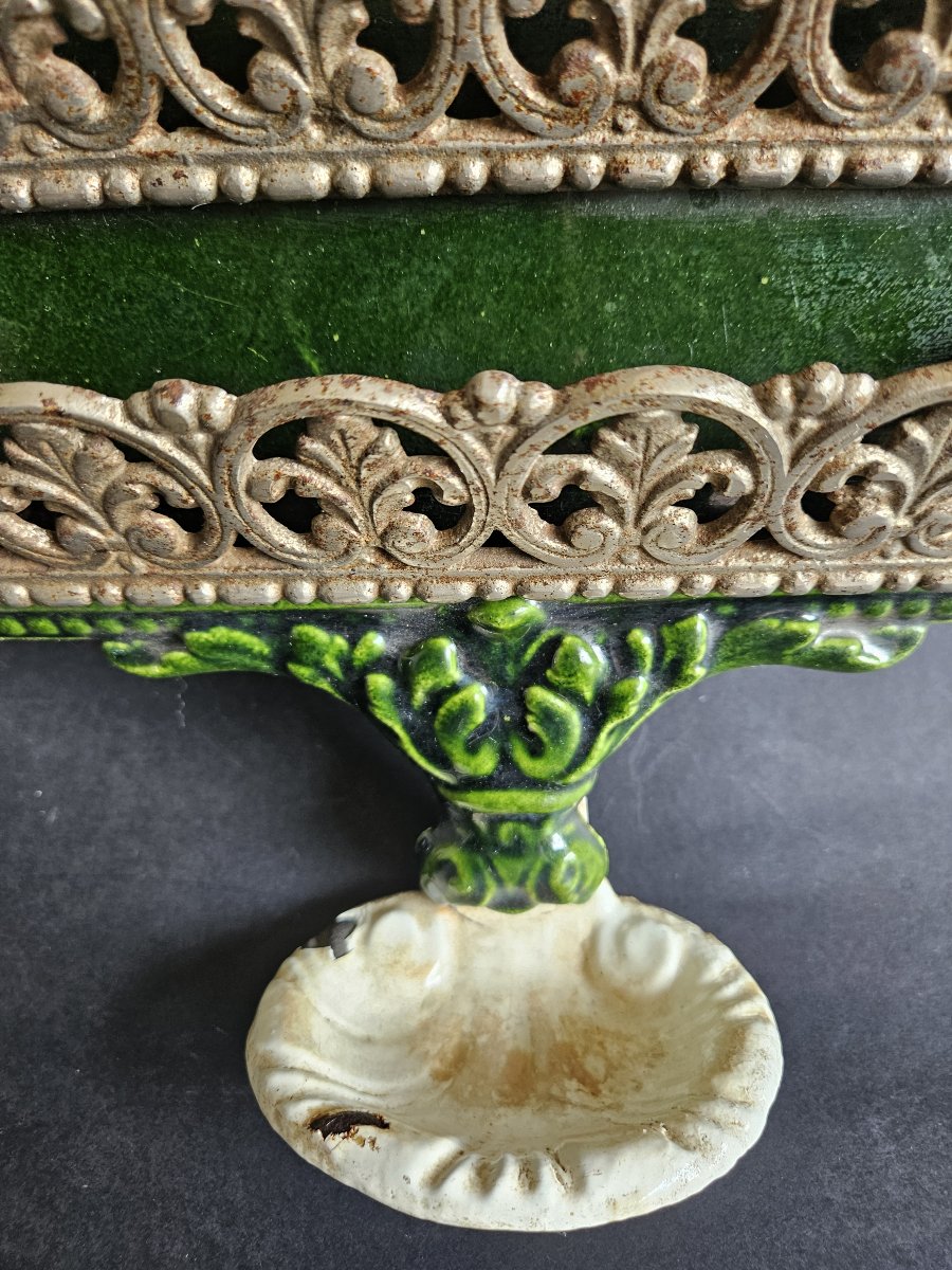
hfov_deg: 58.9
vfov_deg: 73.9
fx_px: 843
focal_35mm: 23
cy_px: 635
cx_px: 476
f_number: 1.8
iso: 160
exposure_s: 1/100
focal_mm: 5.4
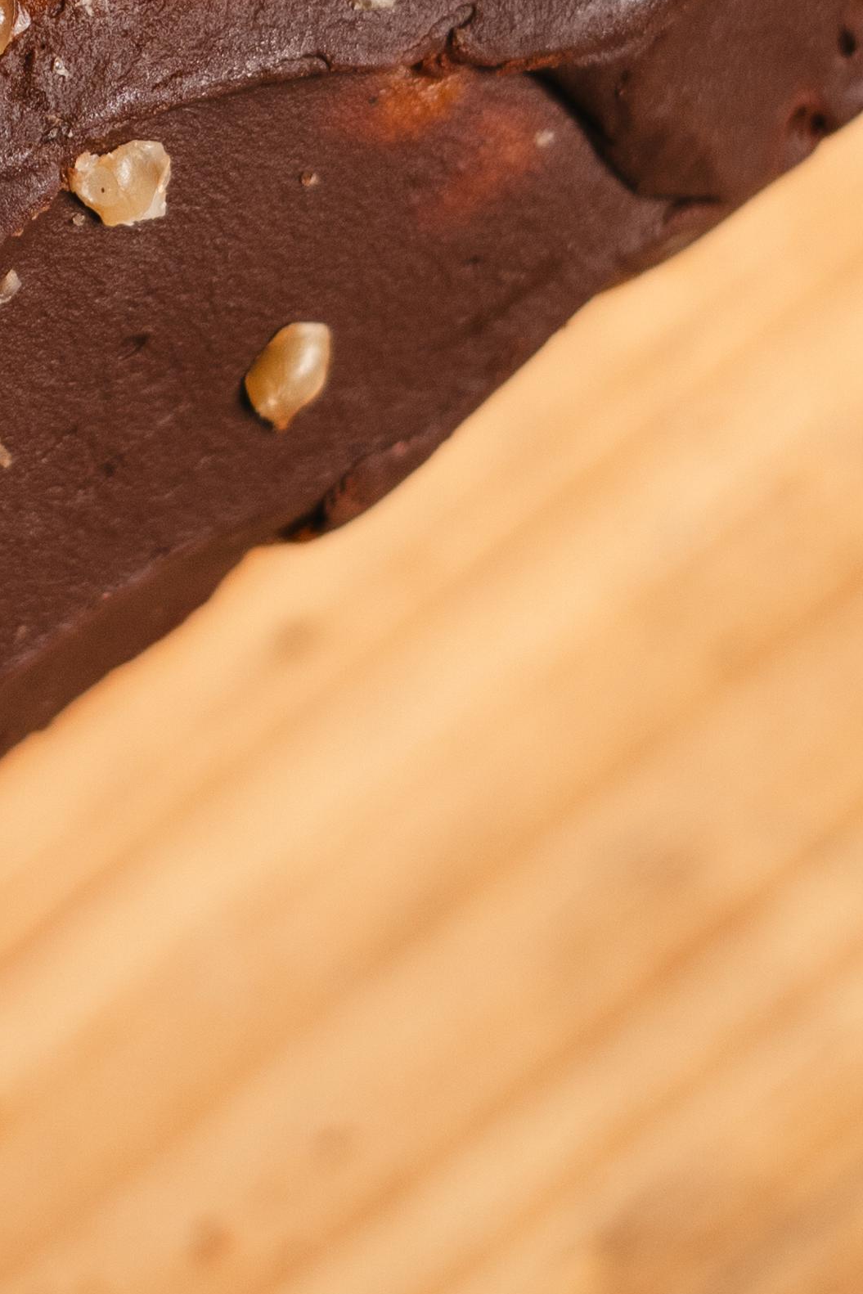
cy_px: -186
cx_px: -145
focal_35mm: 182
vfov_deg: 11.1
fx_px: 6542
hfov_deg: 7.5
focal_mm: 50
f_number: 2.5
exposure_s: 1/200
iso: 250
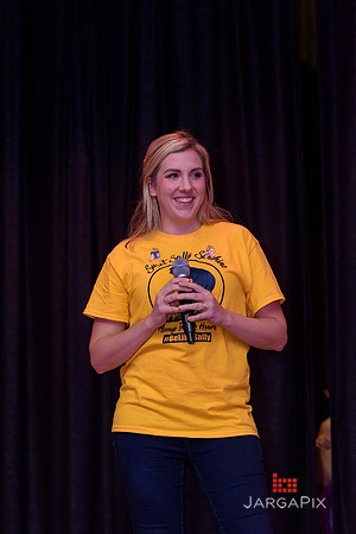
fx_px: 1780
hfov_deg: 11.4
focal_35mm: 120
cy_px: 267
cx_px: 178
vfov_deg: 17.1
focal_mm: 120
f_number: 4
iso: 2000
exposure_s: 1/125
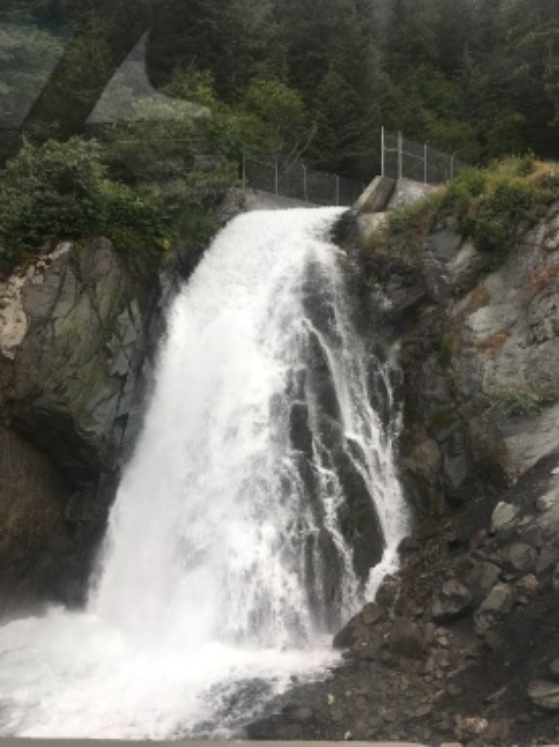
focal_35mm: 29
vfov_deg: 61.7
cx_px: 280
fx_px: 625
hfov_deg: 48.2
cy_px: 374
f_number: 2.2
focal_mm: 4.15
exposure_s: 1/204
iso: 25
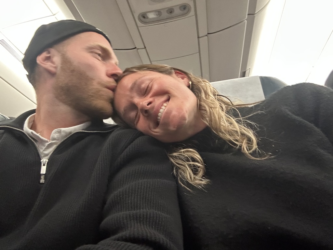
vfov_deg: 58.9
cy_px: 125
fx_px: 221
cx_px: 166
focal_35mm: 23
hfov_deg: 73.9
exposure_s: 1/27
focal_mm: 2.69
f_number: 1.9
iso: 640
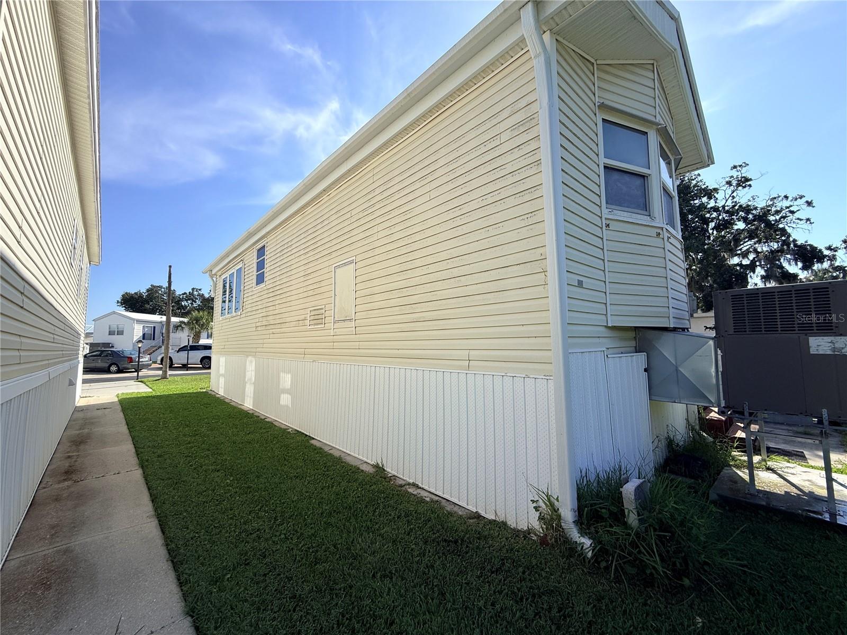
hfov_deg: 102.1
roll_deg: +0.8
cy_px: 318
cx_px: 424
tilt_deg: +5.2
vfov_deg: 85.7
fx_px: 343
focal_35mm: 14
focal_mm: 2.22
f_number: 2.2
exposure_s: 1/1961
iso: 50
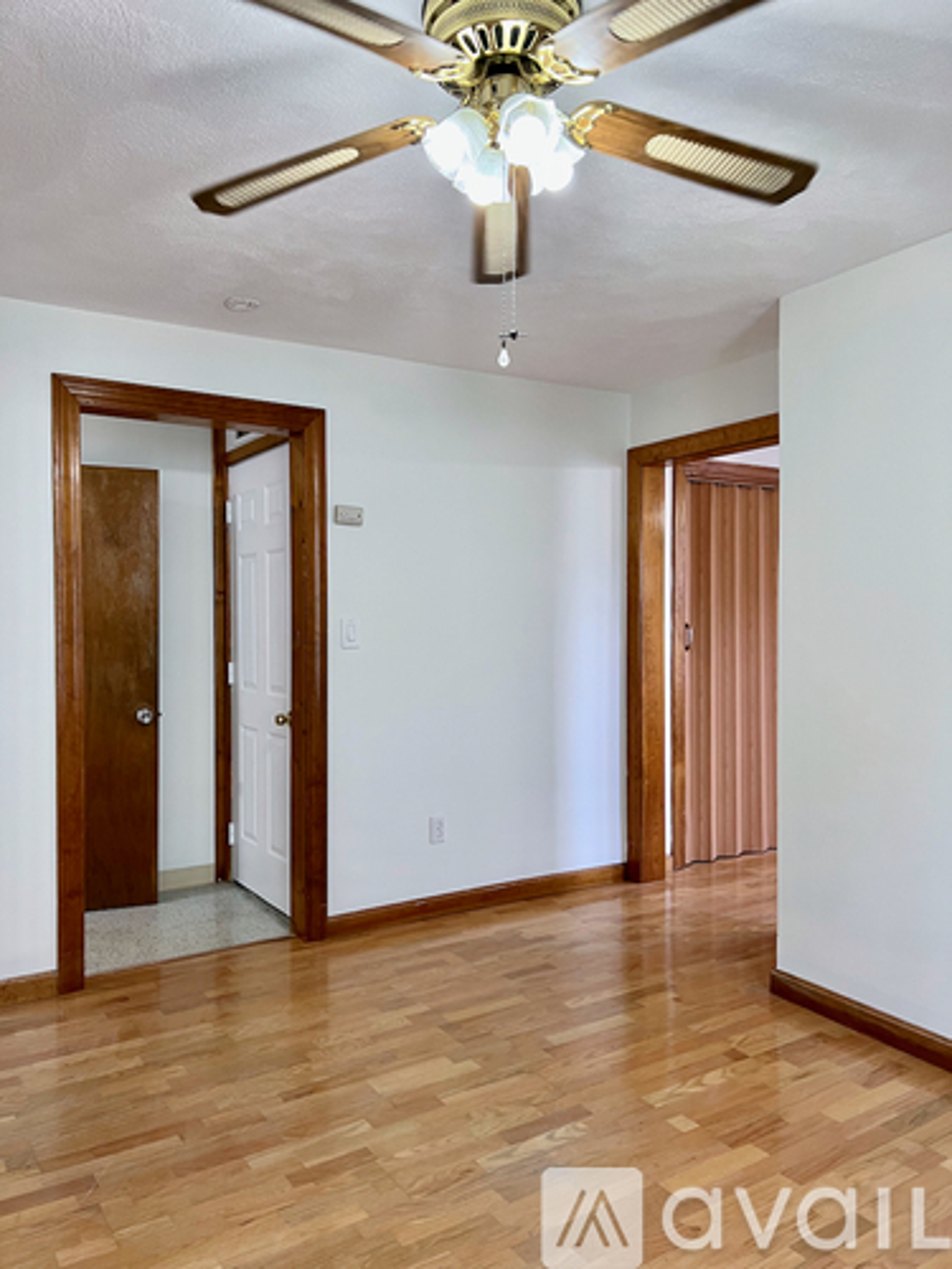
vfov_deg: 67.3
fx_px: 953
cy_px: 634
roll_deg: +1.0
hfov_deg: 53.1
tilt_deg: -0.4
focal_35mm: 26
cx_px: 476
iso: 100
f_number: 1.5
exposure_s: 1/60
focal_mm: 5.7
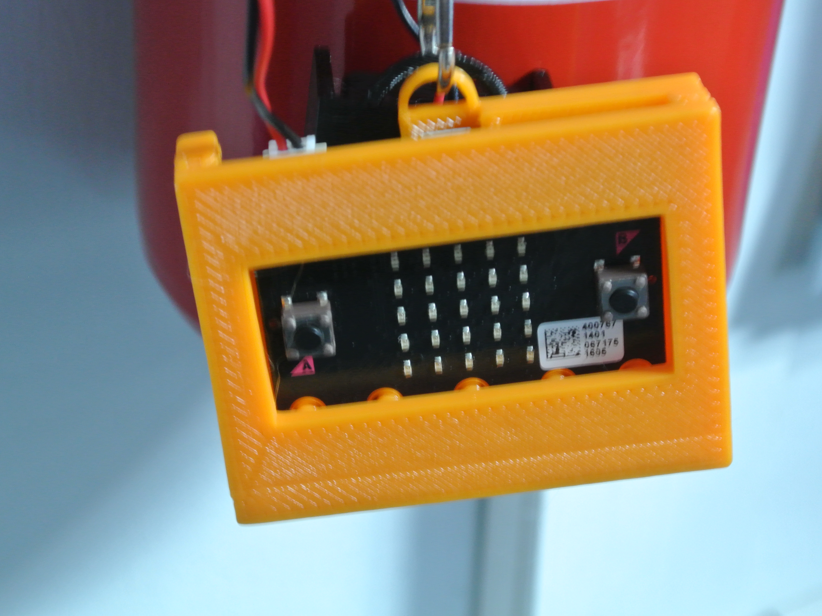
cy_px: 308
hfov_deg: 24.4
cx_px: 406
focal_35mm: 80
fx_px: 1900
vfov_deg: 18.4
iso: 800
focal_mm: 27.6
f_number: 5.6
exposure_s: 1/5
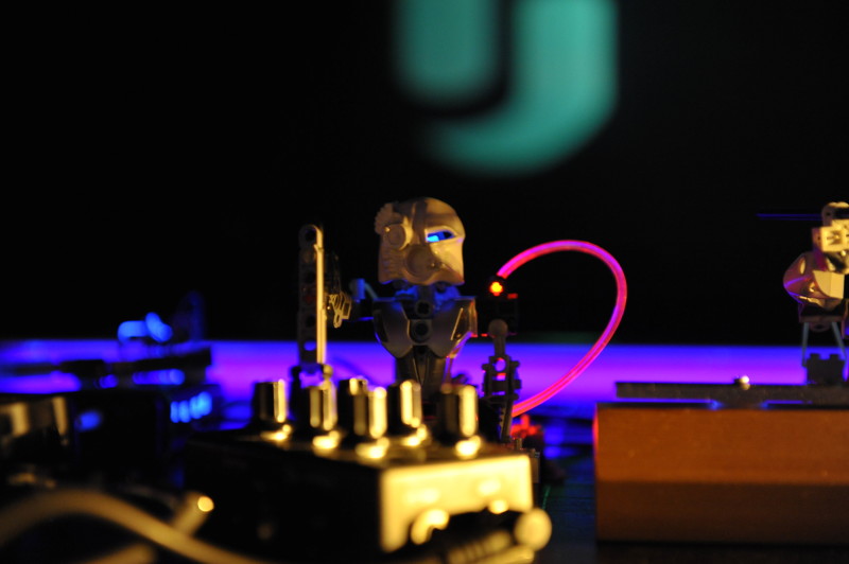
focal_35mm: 70
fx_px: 1649
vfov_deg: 19.4
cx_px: 424
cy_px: 282
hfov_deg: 28.9
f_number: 3.5
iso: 2500
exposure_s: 1/25
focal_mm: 70
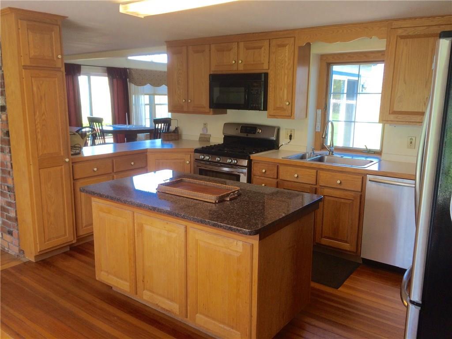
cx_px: 226
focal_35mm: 29
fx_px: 379
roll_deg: -0.1
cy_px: 170
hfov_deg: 61.7
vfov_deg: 48.2
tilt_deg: -11.3
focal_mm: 4.15
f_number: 2.2
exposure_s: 1/60
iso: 40
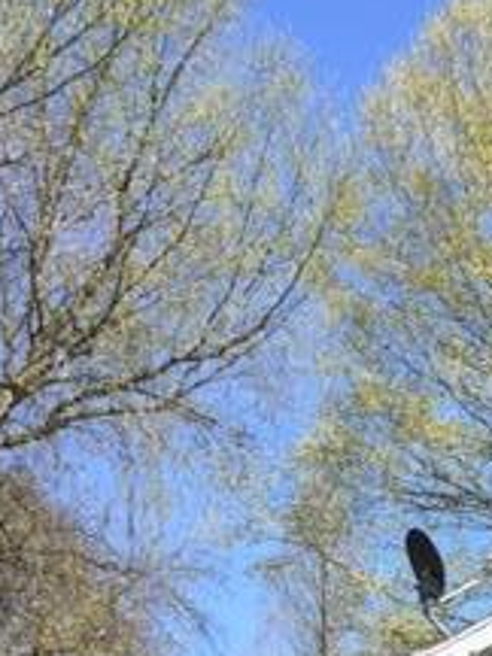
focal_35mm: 86
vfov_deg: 20.3
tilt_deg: -0.5
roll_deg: +1.8
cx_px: 656
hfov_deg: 16.2
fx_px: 1630
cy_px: 911
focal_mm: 4.15
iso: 32
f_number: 2.2
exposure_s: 1/1130
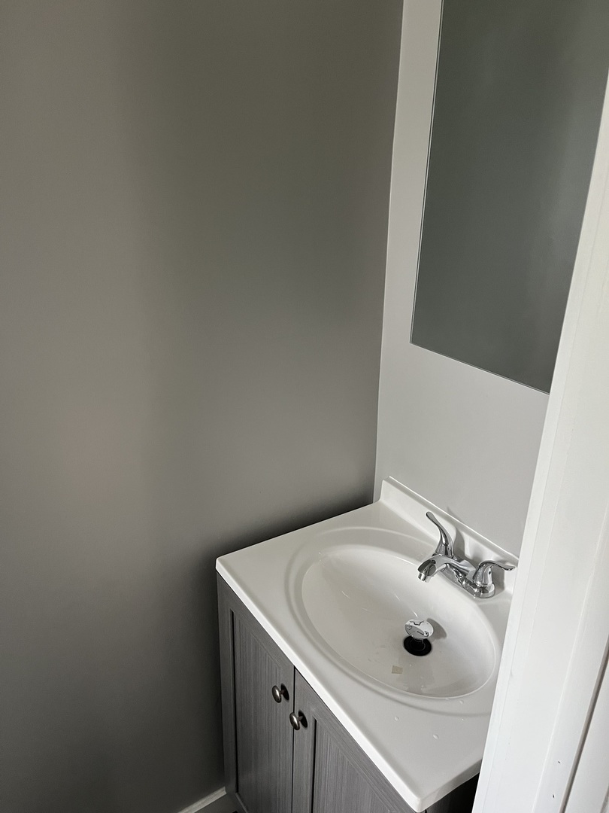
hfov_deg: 53.1
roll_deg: -0.9
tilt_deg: -23.6
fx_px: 610
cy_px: 406
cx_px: 304
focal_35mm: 26
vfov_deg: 67.3
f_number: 1.6
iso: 320
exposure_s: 1/60
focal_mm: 5.1
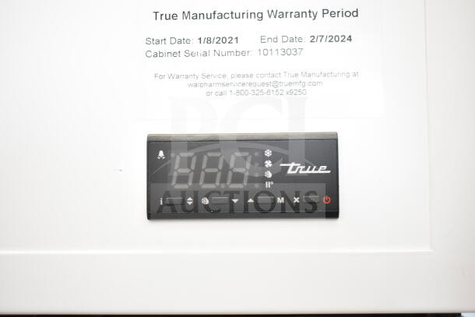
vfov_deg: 29.9
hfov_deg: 43.6
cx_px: 238
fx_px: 594
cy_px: 158
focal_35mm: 45
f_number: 4.2
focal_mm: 30
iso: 1600
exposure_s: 1/80
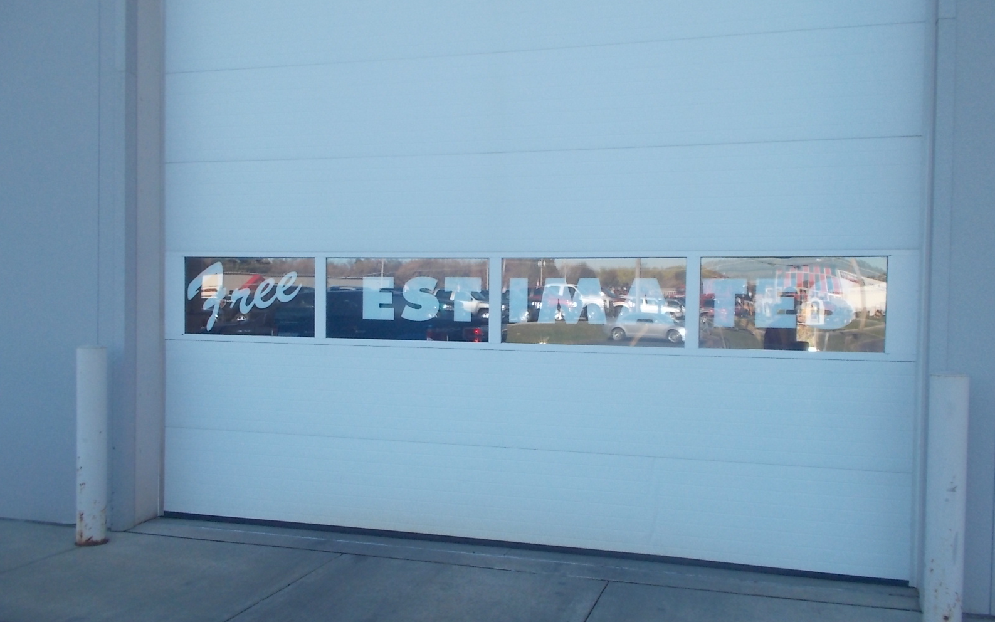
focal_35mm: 31
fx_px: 841
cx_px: 500
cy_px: 339
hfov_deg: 61.2
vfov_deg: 40.6
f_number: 3.3
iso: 100
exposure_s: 1/250
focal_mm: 4.1
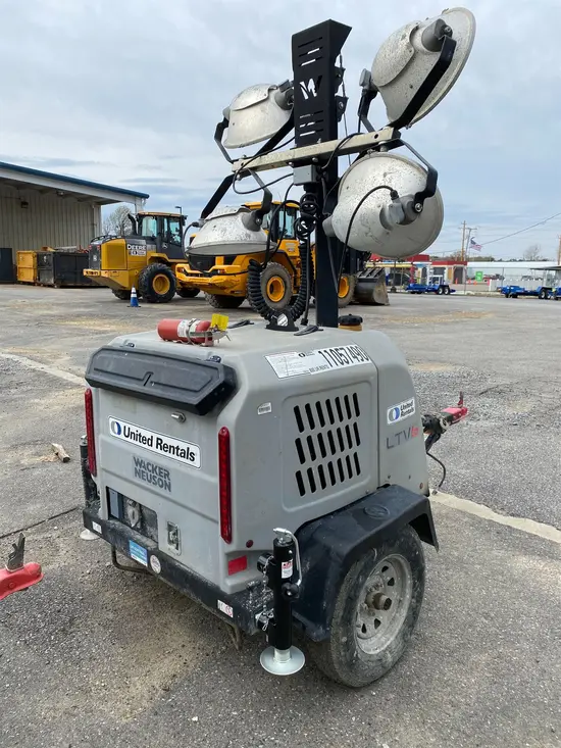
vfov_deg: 67.3
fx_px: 562
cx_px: 280
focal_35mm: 26
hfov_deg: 53.1
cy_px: 374
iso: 32
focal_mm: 4.25
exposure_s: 1/1754
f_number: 1.8
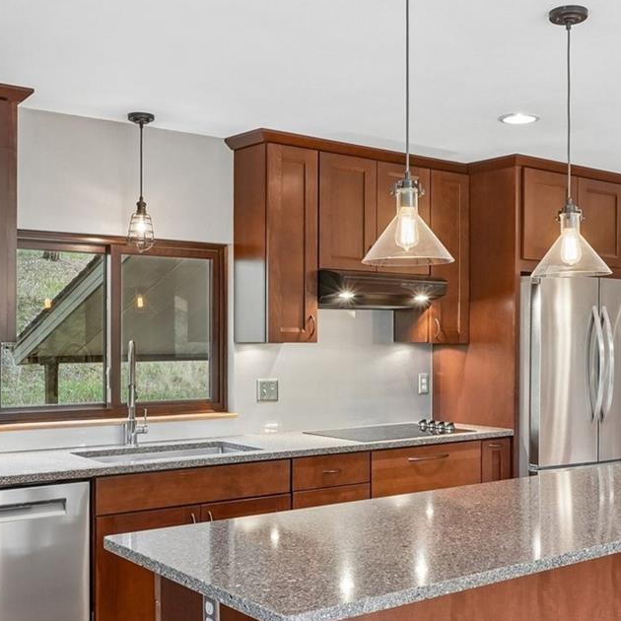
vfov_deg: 39.8
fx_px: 854
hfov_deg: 39.8
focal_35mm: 42
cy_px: 363
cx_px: 371
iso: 500
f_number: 8
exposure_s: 1/8
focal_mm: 13
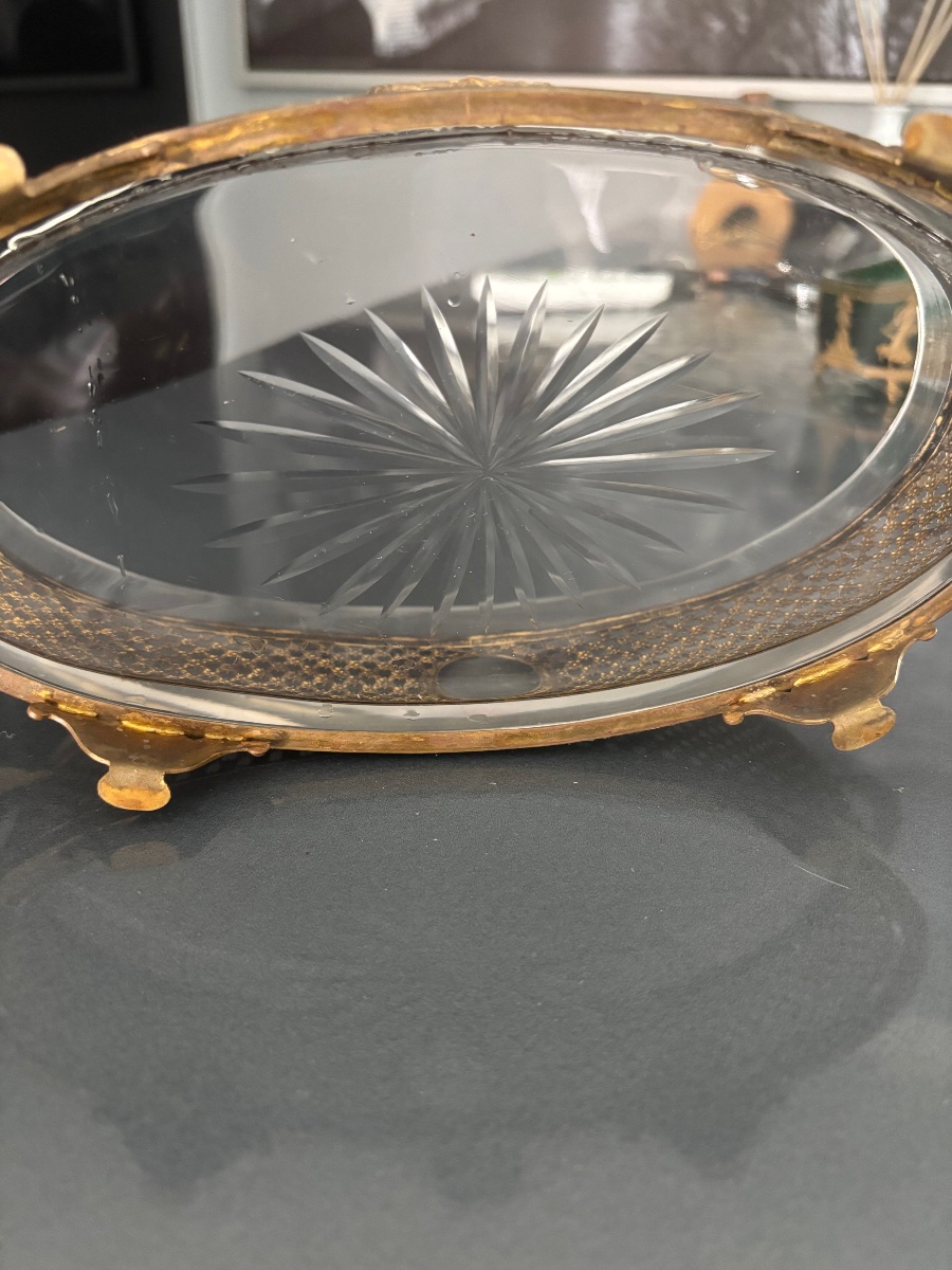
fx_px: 953
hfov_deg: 53.1
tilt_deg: -27.1
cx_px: 476
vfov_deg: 67.3
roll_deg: -2.0
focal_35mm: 26
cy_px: 635
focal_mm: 5.96
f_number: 1.6
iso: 640
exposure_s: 1/40
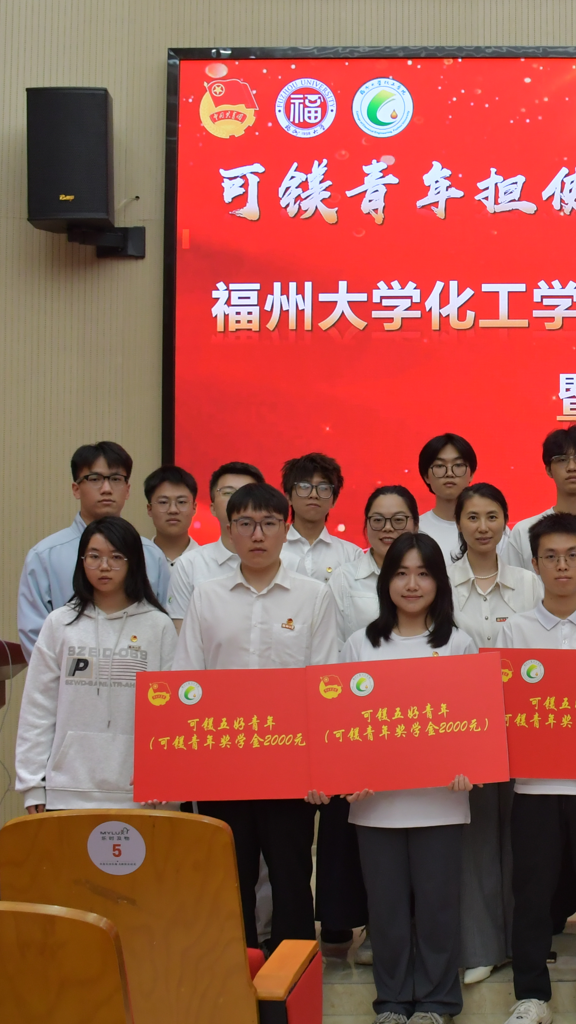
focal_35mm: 57
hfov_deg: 19.9
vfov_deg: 36.6
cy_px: 515
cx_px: 673
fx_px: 1547
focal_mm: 18
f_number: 5
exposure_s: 1/60
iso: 1000
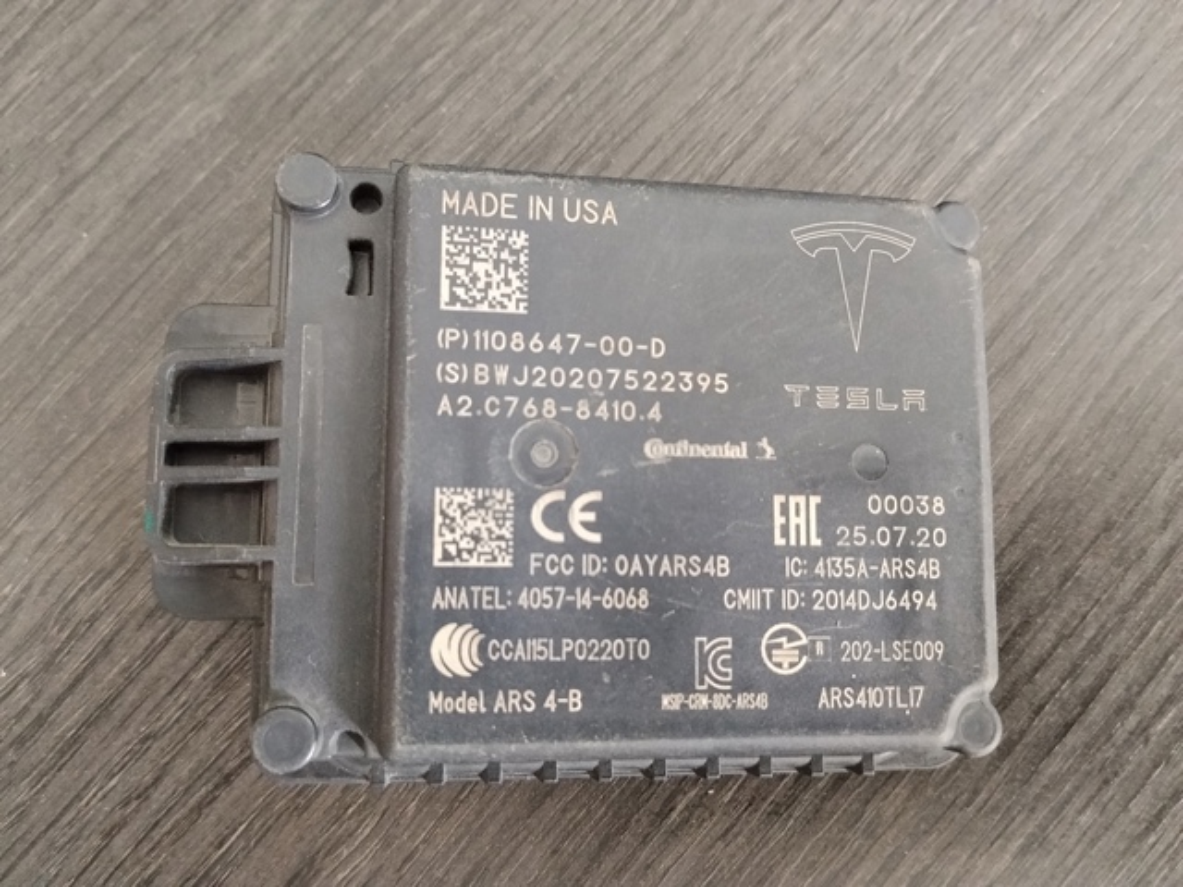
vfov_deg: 48.2
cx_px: 592
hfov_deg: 61.7
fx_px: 991
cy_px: 444
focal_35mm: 29
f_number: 1.8
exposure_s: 1/25
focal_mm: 4.22
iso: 800
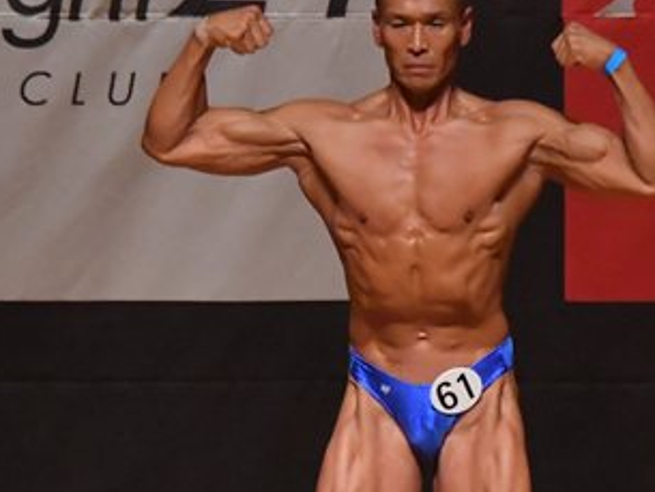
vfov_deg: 2.3
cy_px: 402
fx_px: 12493
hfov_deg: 3.0
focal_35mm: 660
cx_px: 441
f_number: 5.6
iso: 8000
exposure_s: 1/400
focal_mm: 180
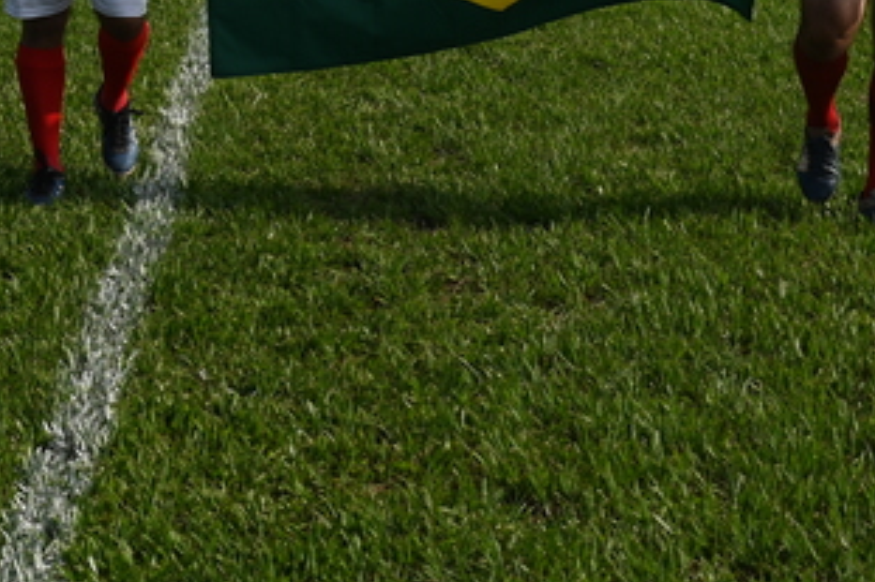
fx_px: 2672
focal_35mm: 110
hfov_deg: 18.6
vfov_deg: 12.0
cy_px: -232
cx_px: 453
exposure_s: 1/500
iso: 100
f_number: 7.1
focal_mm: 38
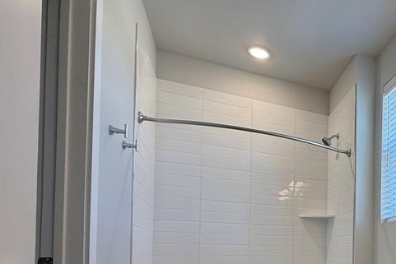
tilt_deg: +1.1
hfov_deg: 47.3
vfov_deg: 38.6
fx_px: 341
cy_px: 251
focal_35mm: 31
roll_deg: -0.5
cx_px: 416
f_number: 2.2
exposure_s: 1/120
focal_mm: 2.22
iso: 100
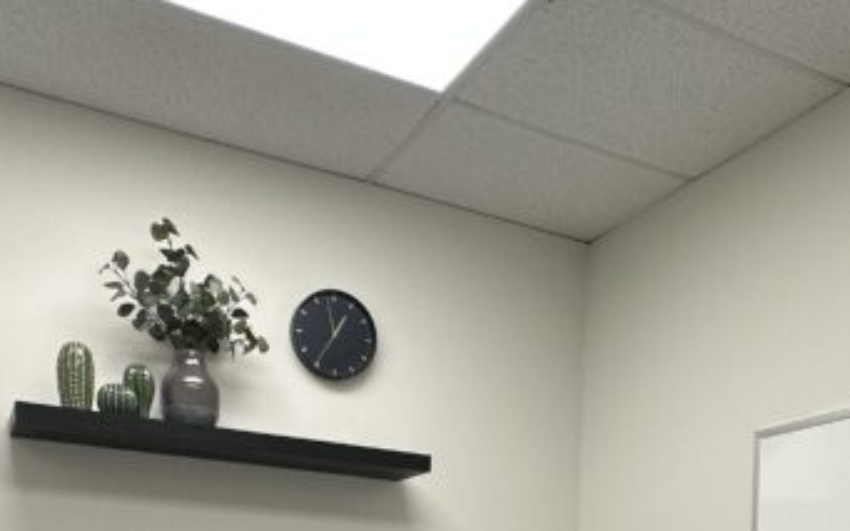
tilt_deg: -2.6
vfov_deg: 25.1
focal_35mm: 44
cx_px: 553
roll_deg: -1.5
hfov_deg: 44.7
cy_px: 697
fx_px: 1019
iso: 100
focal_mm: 2.22
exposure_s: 1/120
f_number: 2.2
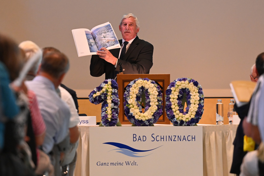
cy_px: 88
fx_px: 1980
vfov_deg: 5.1
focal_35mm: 270
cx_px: 132
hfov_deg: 7.6
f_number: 3.2
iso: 5000
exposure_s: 1/125
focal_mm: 180
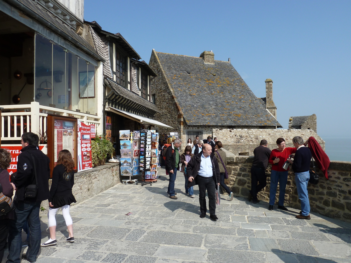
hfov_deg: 69.4
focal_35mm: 25
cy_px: 132
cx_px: 176
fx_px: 253
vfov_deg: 54.9
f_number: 5
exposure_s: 1/400
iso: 80
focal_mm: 4.1
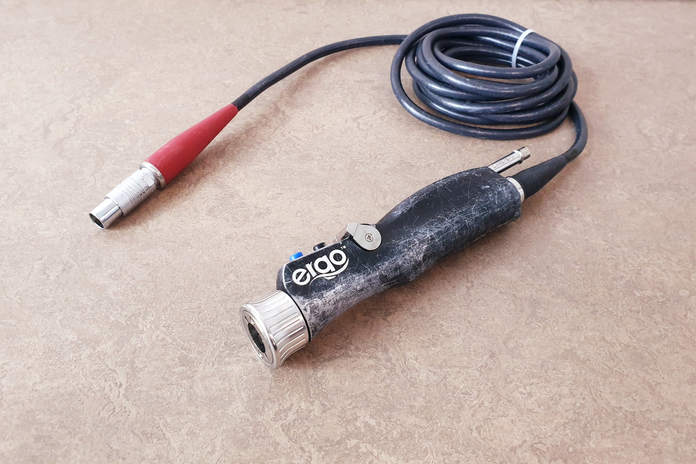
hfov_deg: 65.5
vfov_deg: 46.3
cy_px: 211
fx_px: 541
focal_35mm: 28
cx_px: 341
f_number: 2.4
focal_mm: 4.3
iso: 250
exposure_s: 1/33
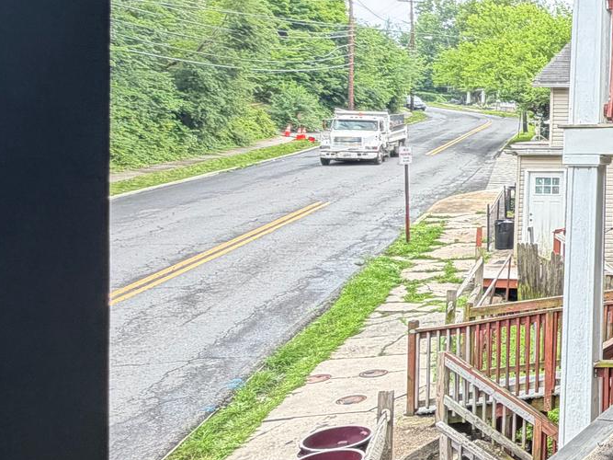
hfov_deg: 29.0
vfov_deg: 33.2
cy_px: 146
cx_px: 903
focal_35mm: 43
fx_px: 761
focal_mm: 2.22
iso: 80
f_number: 2.2
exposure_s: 1/121
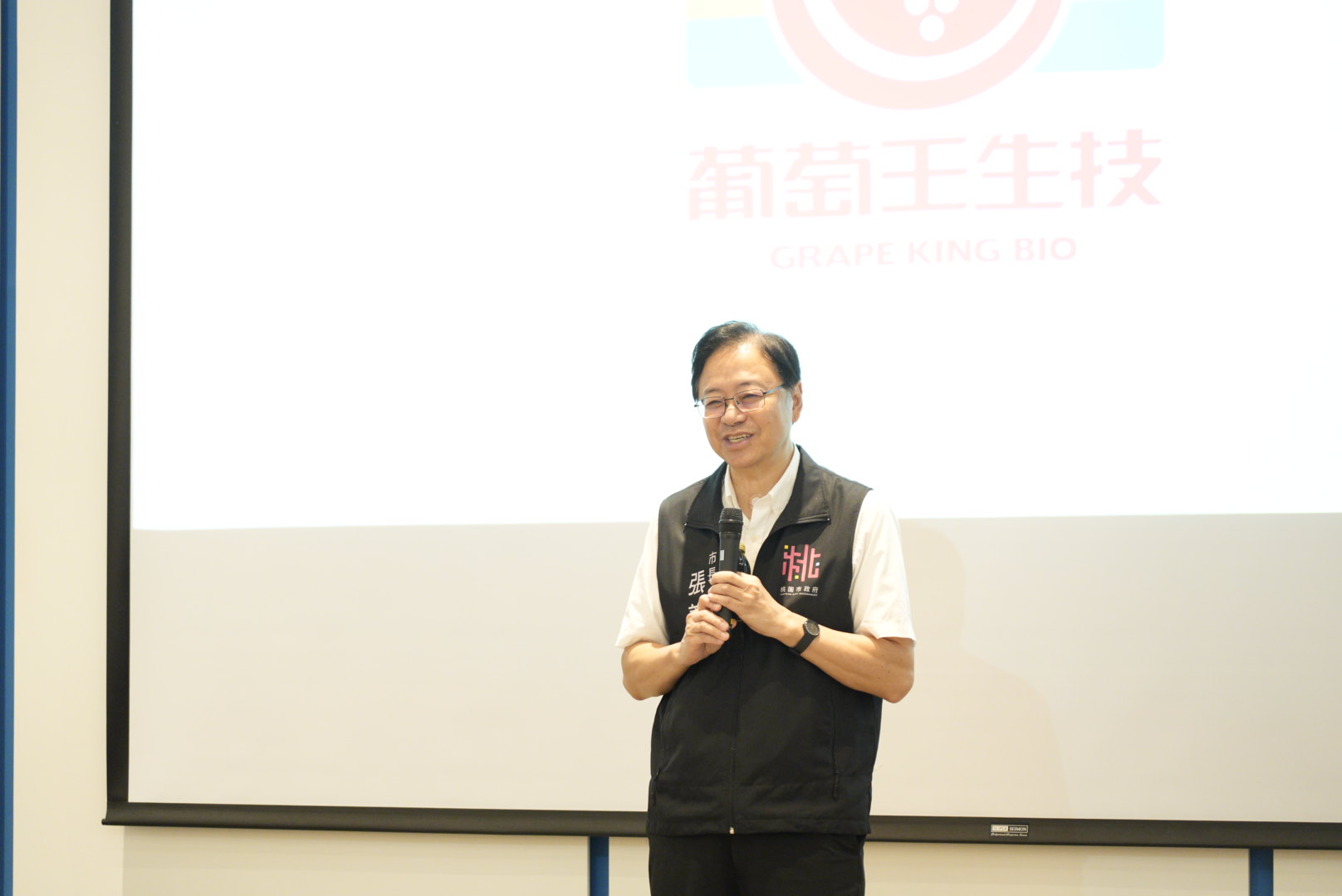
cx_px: 671
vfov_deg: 13.1
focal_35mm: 105
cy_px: 448
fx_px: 3917
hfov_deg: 19.4
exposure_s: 1/125
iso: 4000
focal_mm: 105
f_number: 4
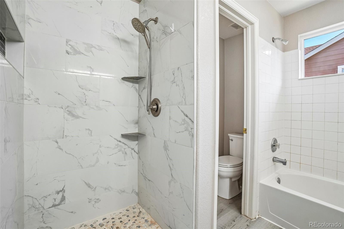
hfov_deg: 100.4
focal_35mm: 15
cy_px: 114
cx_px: 172
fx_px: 143
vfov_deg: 77.3
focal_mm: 10
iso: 400
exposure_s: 1/40
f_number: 8
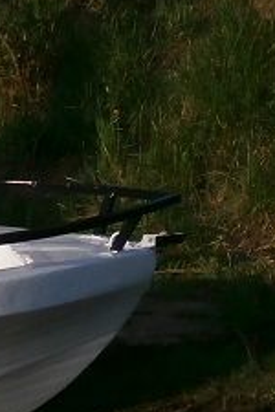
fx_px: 2440
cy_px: 213
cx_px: -504
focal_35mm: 213
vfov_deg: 9.7
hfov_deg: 6.0
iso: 80
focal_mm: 8.3
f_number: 3.4
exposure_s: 1/800
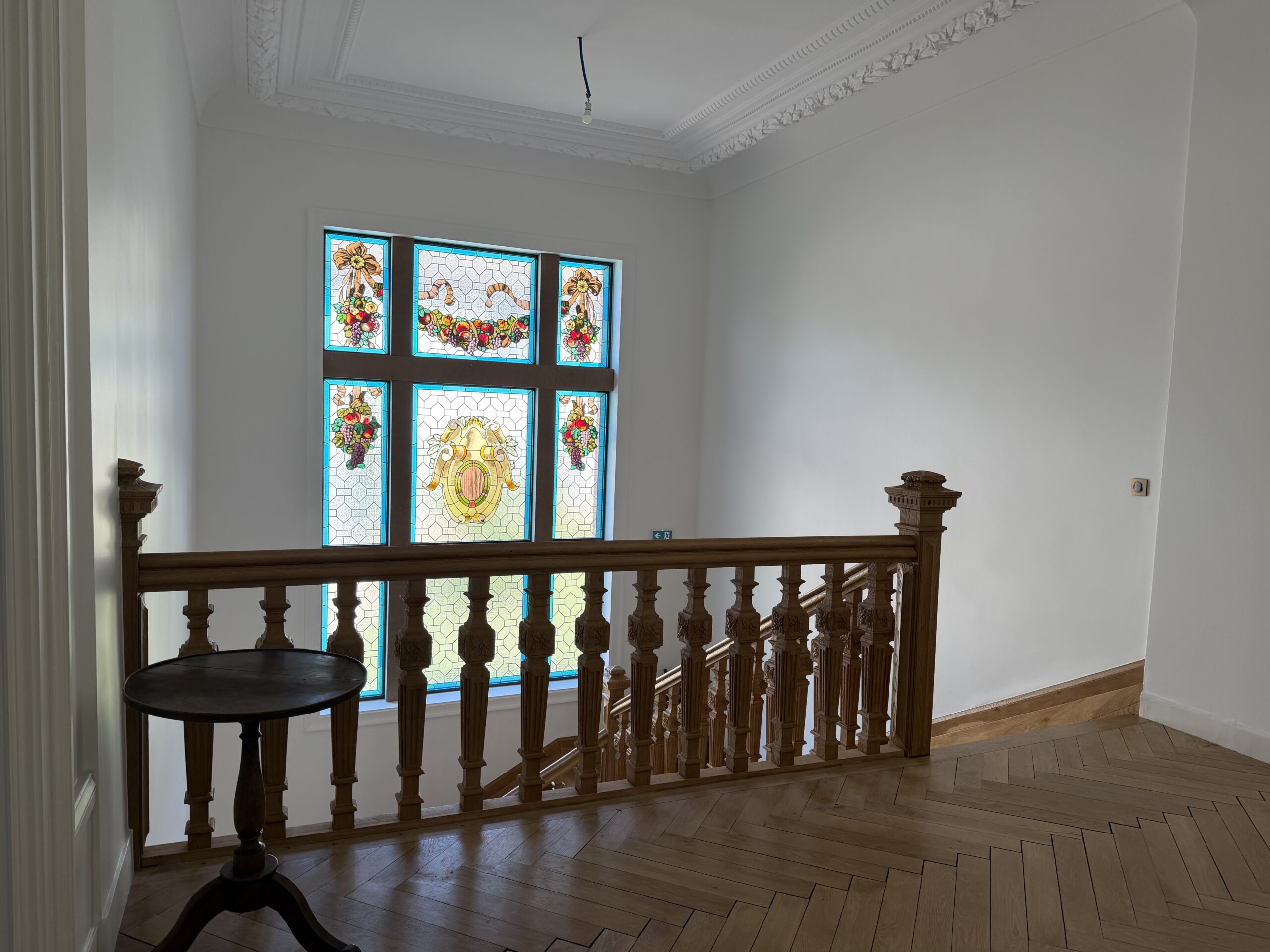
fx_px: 881
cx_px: 635
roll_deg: -1.6
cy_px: 476
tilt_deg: -3.6
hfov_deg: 71.6
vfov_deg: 56.8
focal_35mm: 24
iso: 80
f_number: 1.78
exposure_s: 1/169
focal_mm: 6.76
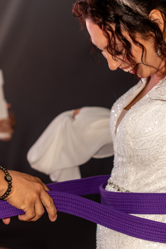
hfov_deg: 14.8
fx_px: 637
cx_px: 115
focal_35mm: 92
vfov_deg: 22.2
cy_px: 129
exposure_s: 1/200
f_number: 1.8
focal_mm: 50
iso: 800
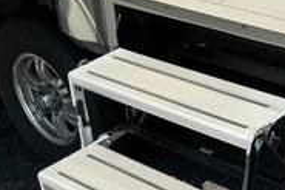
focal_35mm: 63
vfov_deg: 20.9
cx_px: 217
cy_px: 187
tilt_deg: -30.7
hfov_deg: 31.3
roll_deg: -0.1
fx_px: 498
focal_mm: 3
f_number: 1.8
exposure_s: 1/2320
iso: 25
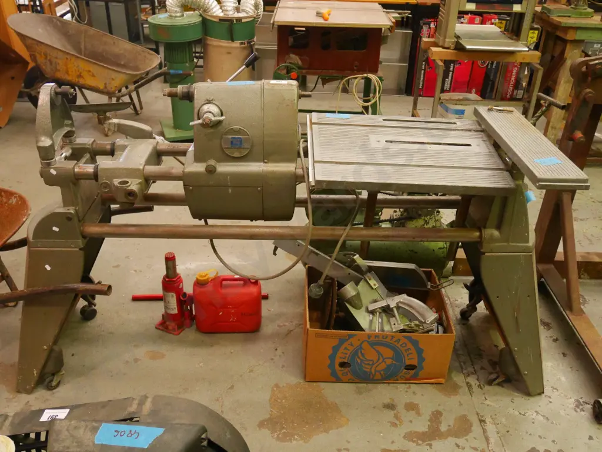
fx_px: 557
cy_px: 226
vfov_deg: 44.2
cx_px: 301
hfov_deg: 56.8
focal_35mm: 32
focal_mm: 16
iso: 3200
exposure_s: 1/200
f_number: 4
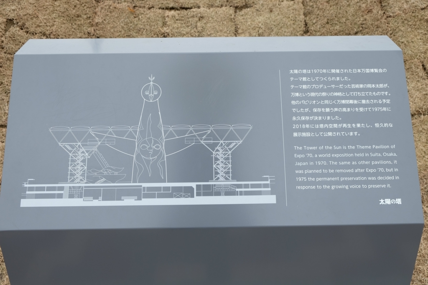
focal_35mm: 42
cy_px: 142
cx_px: 214
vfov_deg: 31.9
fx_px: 499
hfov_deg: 46.4
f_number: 5.6
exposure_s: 1/170
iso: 200
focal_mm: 27.7
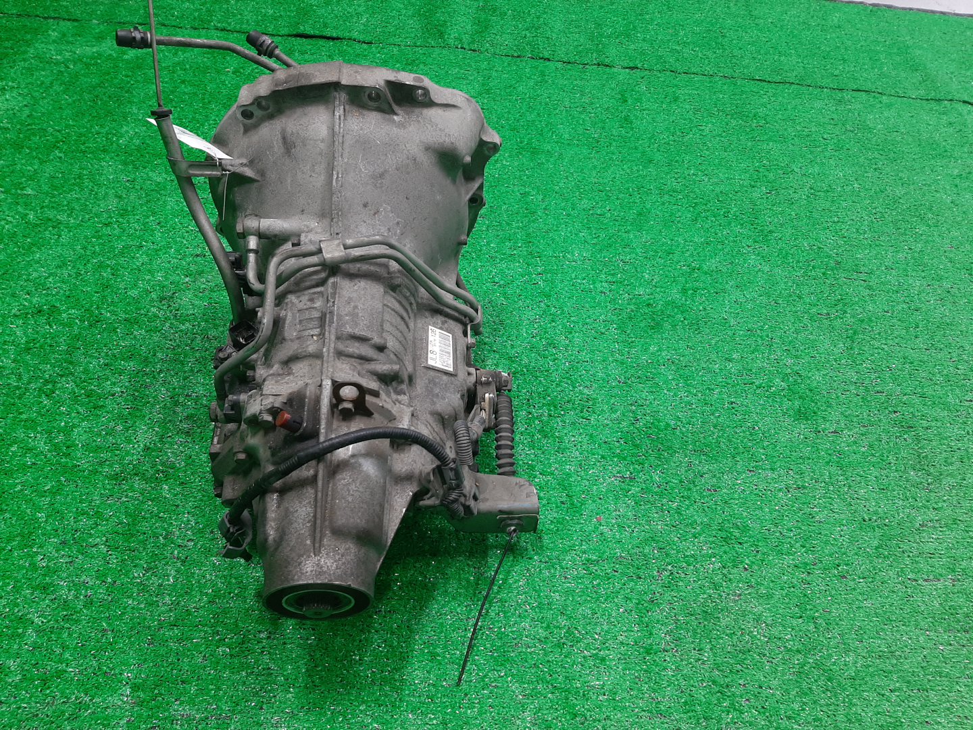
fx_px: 731
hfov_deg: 67.3
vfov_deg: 53.1
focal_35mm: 26
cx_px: 486
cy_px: 365
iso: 94
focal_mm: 3.93
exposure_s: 1/50
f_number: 1.7
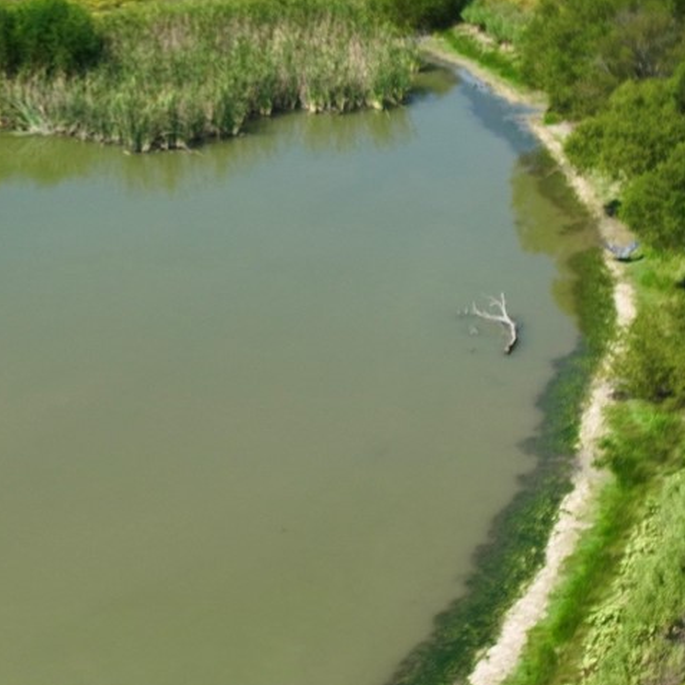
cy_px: 269
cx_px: 123
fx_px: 2037
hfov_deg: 18.9
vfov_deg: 19.1
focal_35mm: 91
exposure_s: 1/1600
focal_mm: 12.29
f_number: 2.8
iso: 100
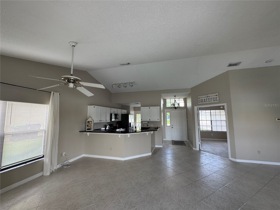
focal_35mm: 14
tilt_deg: +6.1
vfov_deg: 85.7
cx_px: 140
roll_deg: +0.5
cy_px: 105
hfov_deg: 102.1
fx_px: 113
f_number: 2.2
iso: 160
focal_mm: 2.22
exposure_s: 1/99
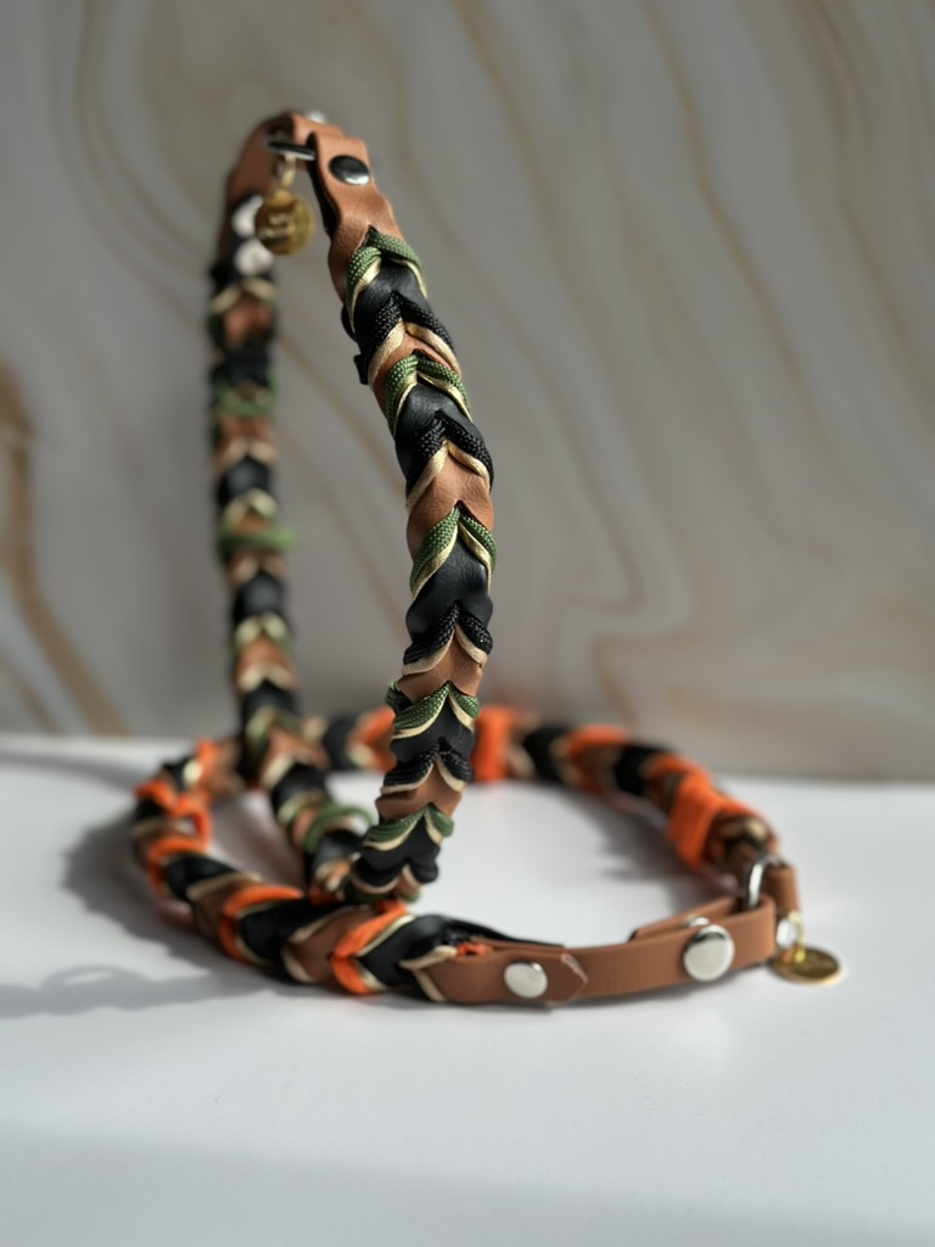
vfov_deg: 39.7
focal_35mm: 48
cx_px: 468
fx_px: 1729
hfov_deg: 30.3
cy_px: 624
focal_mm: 6.86
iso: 80
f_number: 1.78
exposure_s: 1/484
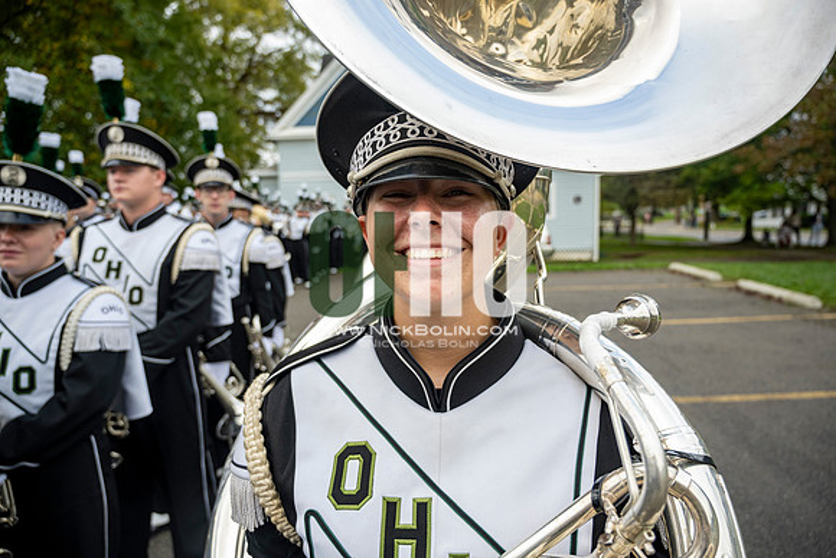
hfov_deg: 73.7
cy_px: 279
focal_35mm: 24
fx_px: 557
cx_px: 418
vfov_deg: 53.2
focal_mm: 24
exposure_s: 1/800
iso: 400
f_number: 4
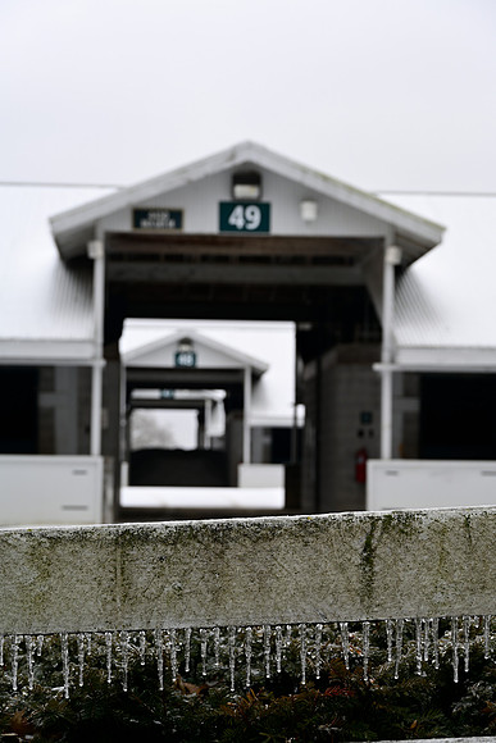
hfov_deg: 16.7
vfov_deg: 24.8
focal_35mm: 82
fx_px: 1694
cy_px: 372
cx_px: 248
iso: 80
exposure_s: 1/100
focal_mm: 82
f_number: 8
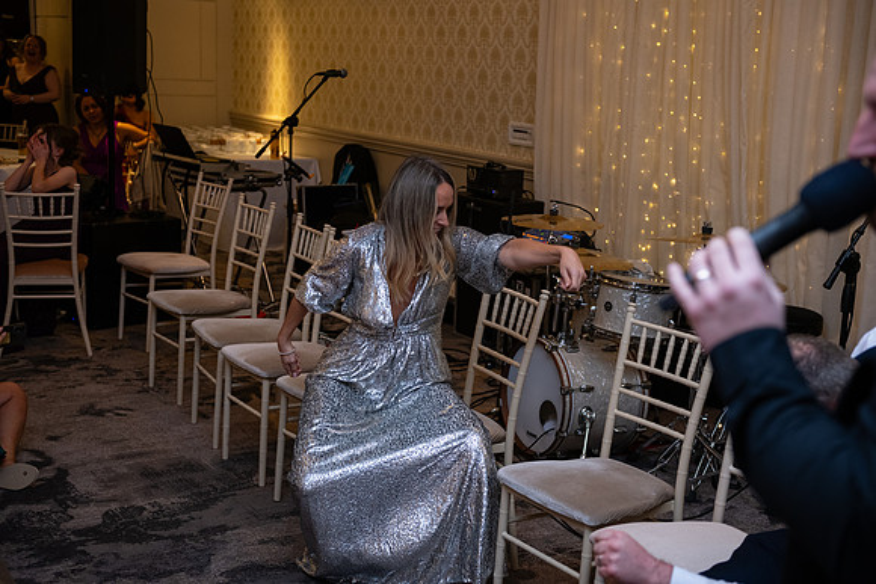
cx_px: 438
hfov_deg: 41.1
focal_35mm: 48
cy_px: 292
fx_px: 1168
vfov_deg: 28.1
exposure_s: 1/160
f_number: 3.5
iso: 1000
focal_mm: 48
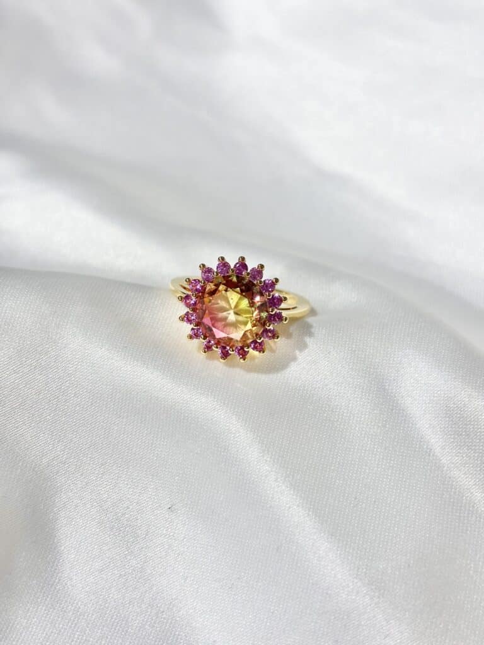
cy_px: 322
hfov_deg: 28.0
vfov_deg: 36.8
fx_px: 969
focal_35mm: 52
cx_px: 242
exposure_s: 1/364
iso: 32
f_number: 1.6
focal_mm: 5.96
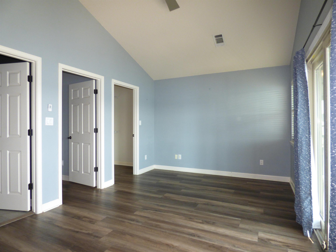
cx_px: 168
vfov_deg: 66.0
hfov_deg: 81.7
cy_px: 126
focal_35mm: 20
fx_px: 194
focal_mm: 3.58
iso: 320
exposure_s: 1/50
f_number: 2.8
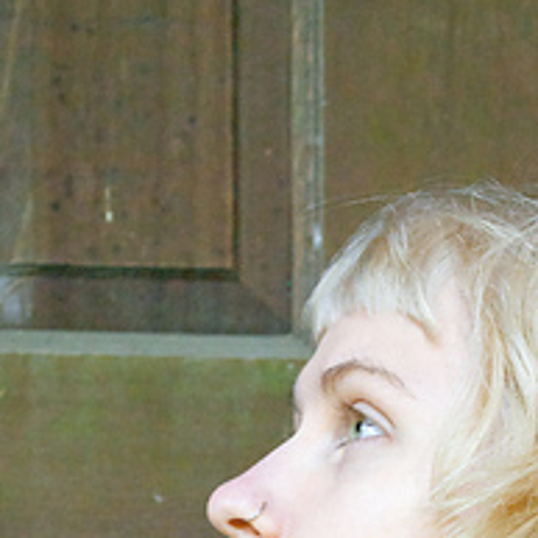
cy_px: 702
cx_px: 488
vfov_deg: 7.4
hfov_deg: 7.5
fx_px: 4087
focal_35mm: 232
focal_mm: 55
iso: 720
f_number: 5.6
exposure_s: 1/30
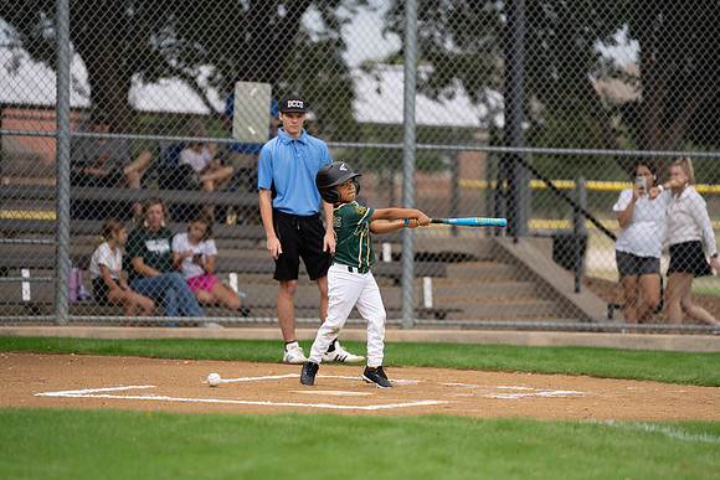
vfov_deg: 6.9
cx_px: 360
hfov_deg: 10.3
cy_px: 240
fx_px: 4001
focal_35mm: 200
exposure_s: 1/1600
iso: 250
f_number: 2.8
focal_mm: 200
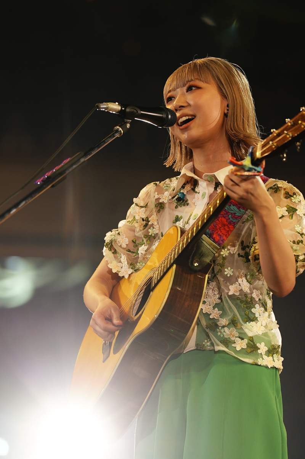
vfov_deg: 10.3
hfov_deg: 6.9
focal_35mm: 200
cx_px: 152
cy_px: 230
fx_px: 2546
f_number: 4
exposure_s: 1/500
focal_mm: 200
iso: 2000
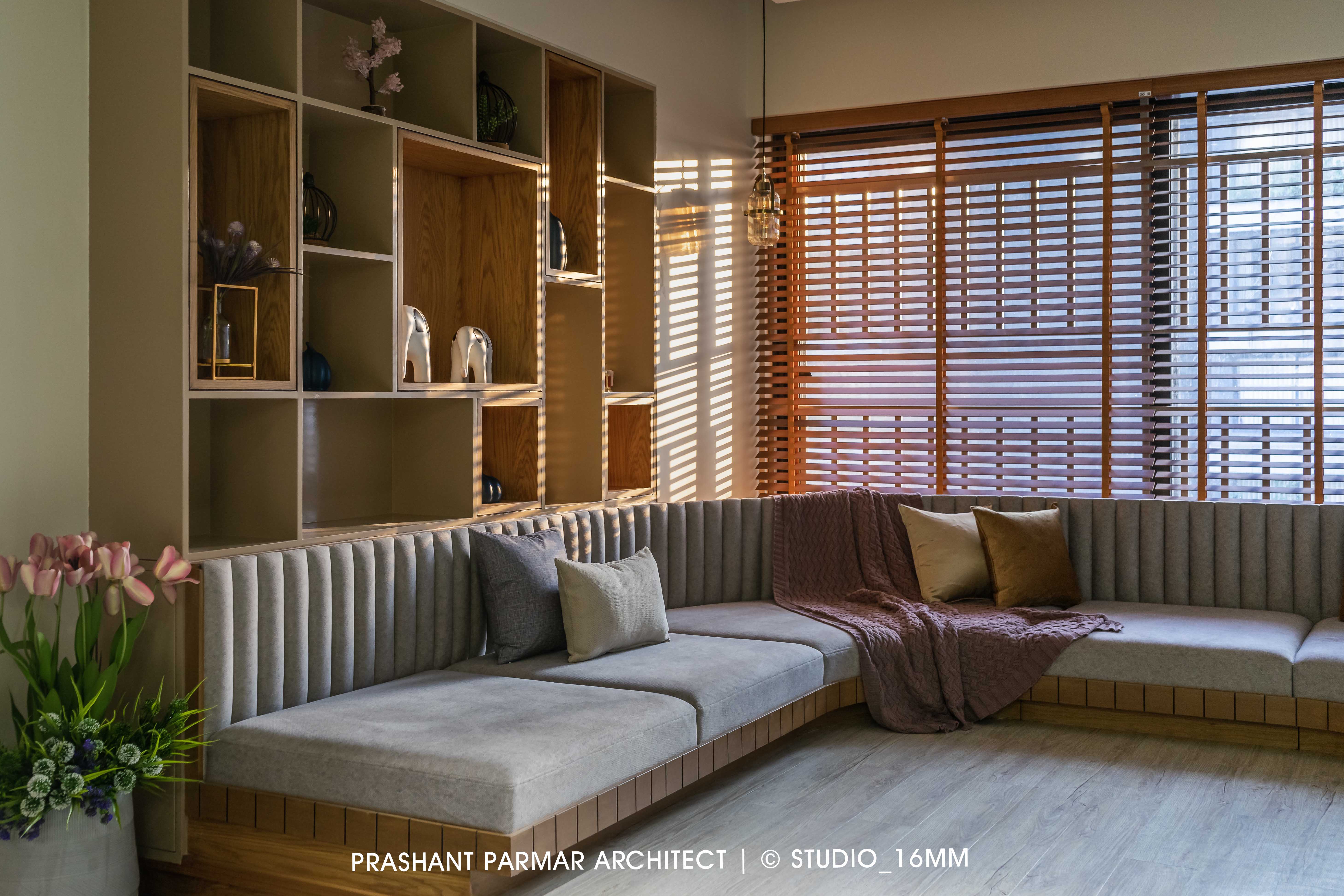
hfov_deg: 51.9
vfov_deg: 35.9
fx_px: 1381
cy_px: 441
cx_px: 660
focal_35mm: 37
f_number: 6.3
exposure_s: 1/50
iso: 400
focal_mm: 36
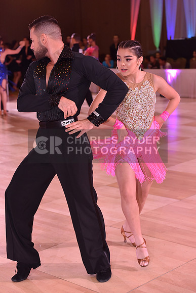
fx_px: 571
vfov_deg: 28.8
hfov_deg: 19.5
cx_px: 98
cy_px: 146
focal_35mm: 70
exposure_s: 1/250
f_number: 4.5
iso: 1250
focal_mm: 70
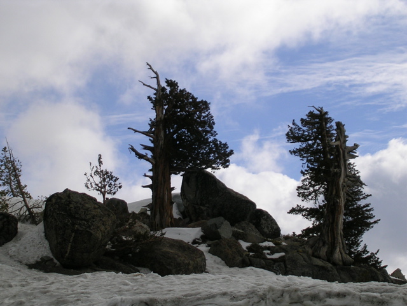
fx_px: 1352
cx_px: 204
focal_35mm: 115
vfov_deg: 12.9
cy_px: 153
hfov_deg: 17.1
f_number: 4.9
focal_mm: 17.4
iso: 50
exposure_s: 1/886
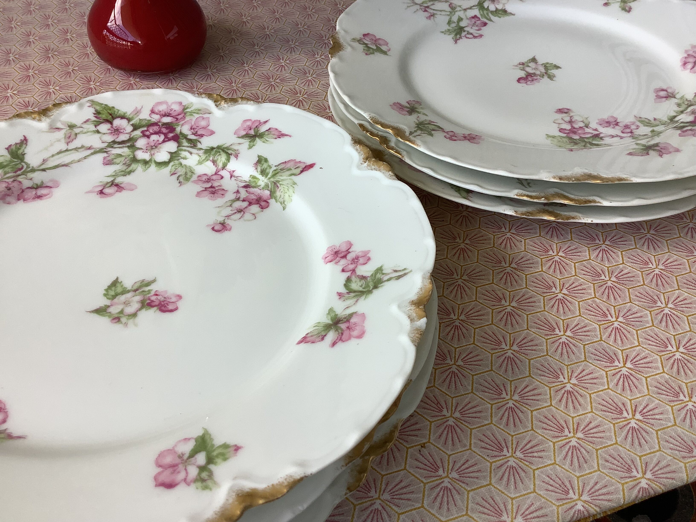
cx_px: 348
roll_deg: +1.1
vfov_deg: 45.4
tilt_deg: -43.3
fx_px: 623
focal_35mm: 31
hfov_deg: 58.4
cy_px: 261
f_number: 2.4
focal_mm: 3.3
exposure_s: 1/120
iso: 40
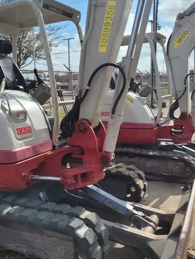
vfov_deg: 46.7
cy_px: 133
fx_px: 300
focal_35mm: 40
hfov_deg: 35.4
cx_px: 55
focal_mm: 5.4
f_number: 1.8
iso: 40
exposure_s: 1/3067
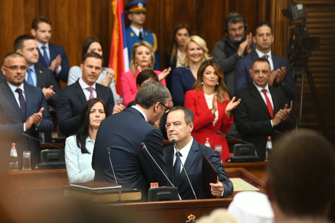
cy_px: 112
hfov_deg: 10.8
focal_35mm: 190
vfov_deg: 7.2
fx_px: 1768
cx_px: 168
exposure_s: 1/160
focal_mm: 190
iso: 2500
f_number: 5
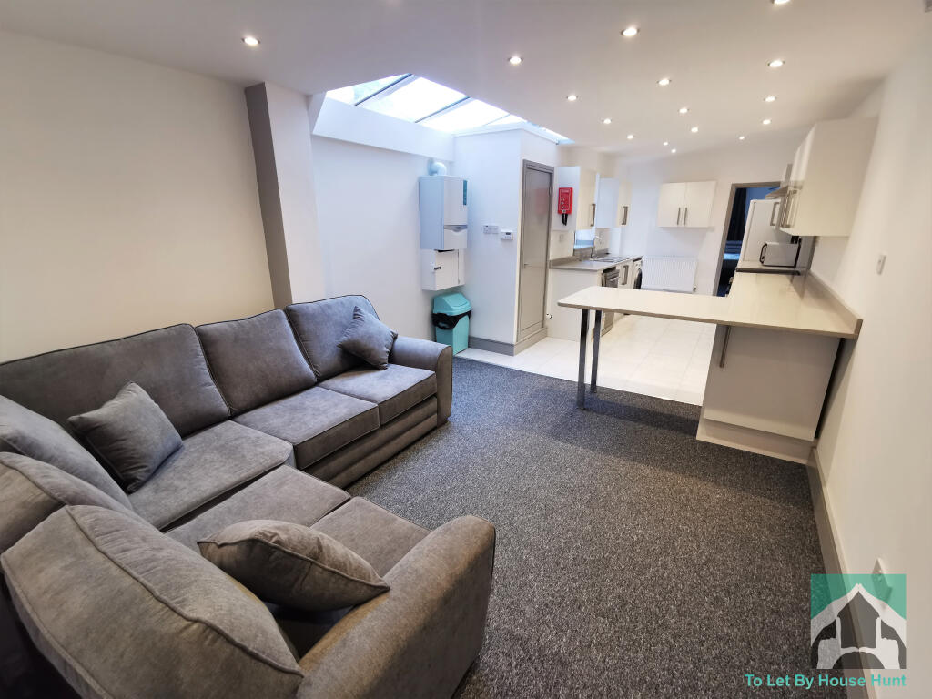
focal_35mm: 16
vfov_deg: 78.1
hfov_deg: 94.5
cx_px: 466
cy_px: 350
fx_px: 431
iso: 200
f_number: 2.2
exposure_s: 1/50
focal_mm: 2.35
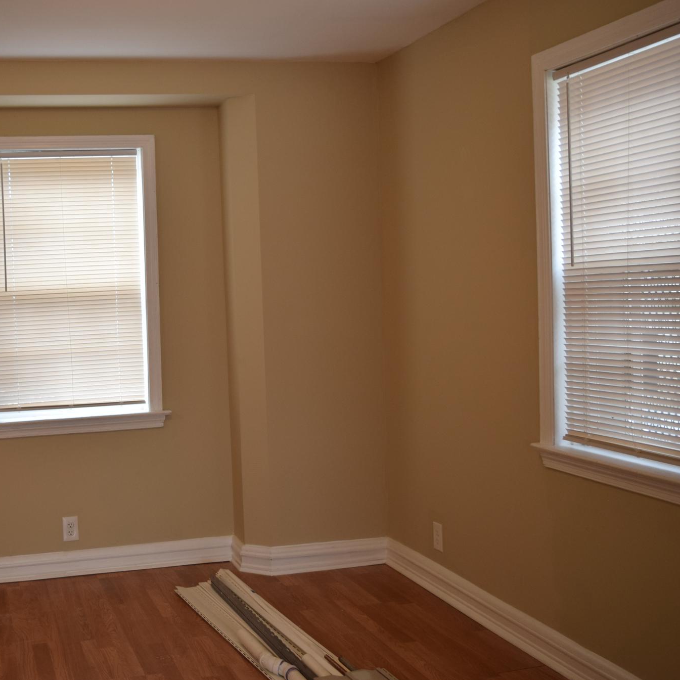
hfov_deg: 36.9
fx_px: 992
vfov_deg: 37.8
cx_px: 164
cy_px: 336
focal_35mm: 45
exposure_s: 1/60
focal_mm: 23
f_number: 4
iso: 500
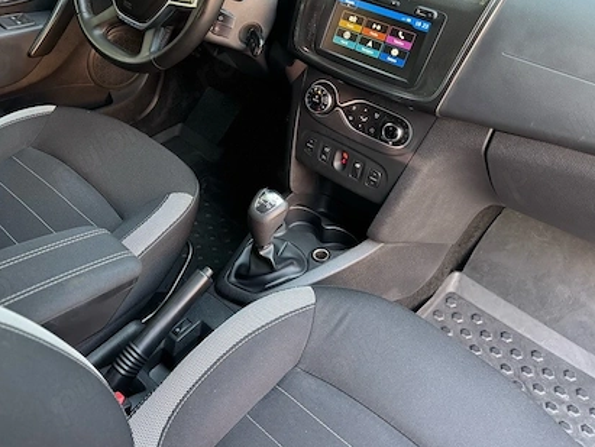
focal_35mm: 35
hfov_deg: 51.7
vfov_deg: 39.9
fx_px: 602
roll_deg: -2.4
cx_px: 201
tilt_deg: -32.8
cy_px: 127
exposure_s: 1/60
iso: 250
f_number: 1.78
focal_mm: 6.76
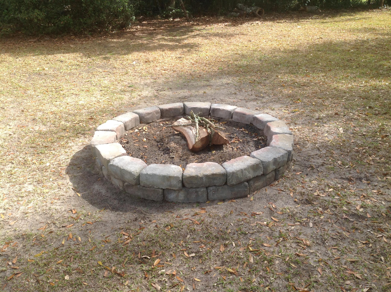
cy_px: 146
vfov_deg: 40.6
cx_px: 196
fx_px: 395
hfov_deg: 52.7
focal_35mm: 35
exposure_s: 1/521
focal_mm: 4.28
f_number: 2.4
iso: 50
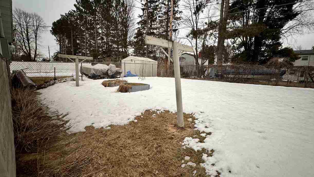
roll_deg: -1.6
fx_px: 133
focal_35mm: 16
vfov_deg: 67.1
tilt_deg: -7.7
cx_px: 164
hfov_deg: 99.3
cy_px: 90
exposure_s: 1/261
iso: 40
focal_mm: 2.22
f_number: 2.2
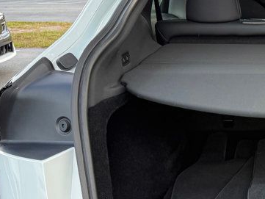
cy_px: 187
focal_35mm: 68
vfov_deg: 21.1
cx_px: 324
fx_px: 521
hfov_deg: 25.4
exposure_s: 1/461
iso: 100
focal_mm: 6.76
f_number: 1.78
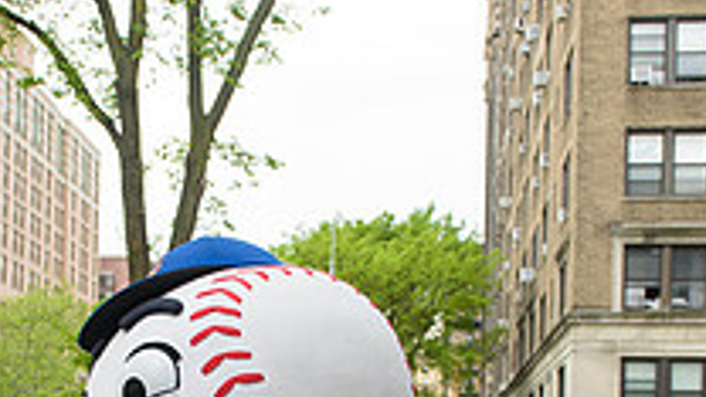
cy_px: 484
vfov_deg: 16.5
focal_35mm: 70
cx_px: 238
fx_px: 1310
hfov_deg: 29.9
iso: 200
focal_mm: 24
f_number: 4
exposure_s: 1/250
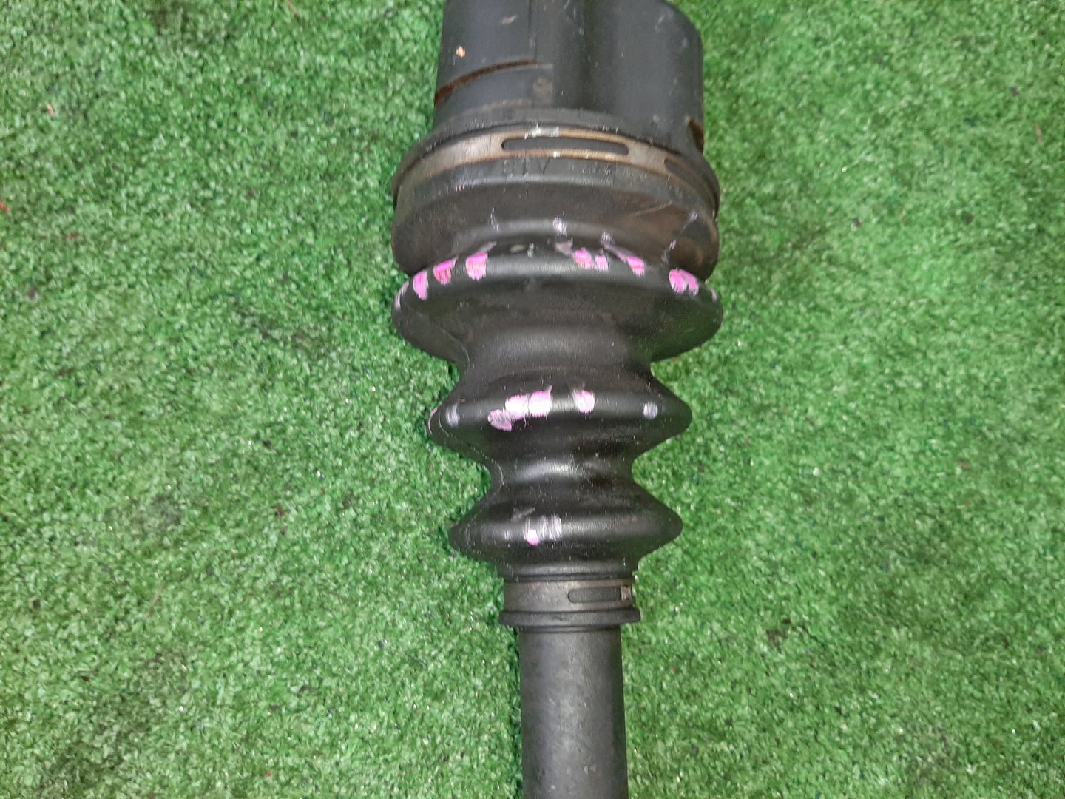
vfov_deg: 53.1
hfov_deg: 67.3
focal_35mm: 26
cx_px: 532
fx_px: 800
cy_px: 400
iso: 176
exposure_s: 1/50
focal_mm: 3.93
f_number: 1.7
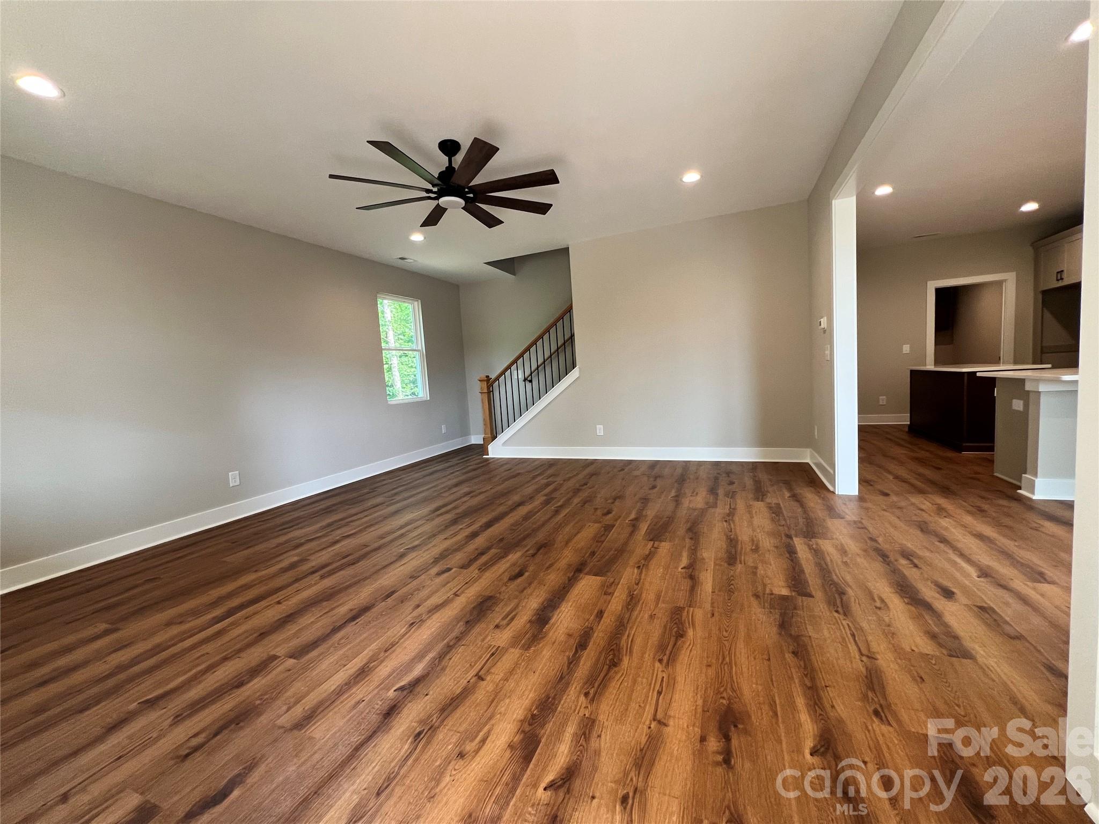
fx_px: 413
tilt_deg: -5.9
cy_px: 412
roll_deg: +3.5
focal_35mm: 13
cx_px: 550
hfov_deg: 106.2
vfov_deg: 89.9
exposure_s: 1/99
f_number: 1.8
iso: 200
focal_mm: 1.57
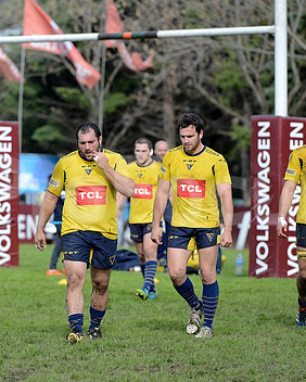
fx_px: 3495
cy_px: 188
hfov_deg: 5.0
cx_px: 67
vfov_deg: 6.3
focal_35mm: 309
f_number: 4
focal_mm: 200
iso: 500
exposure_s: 1/2500
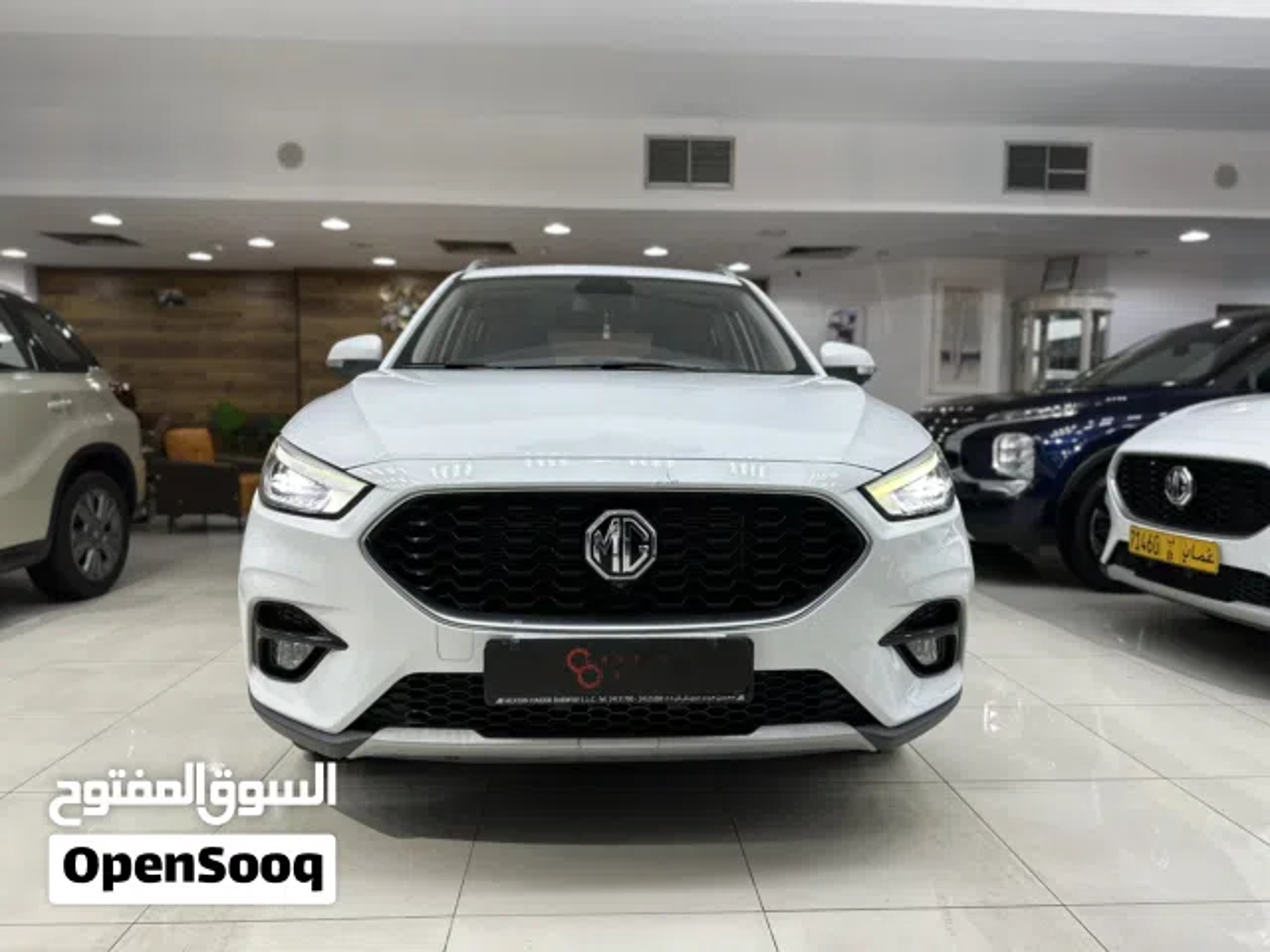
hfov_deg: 71.6
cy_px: 476
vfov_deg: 56.8
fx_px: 881
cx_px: 635
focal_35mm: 24
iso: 80
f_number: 1.78
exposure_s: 1/176
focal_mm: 6.86
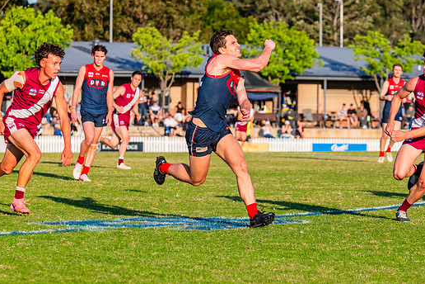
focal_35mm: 254
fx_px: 2998
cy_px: 126
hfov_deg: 8.1
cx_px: 231
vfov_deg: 5.4
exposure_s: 1/1000
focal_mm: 210
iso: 800
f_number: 9
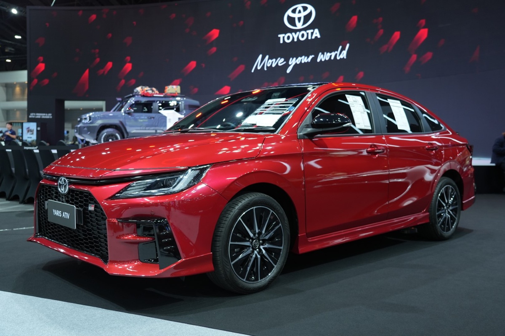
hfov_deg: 57.2
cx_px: 252
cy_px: 168
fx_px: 463
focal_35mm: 33
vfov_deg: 40.0
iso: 1000
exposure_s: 1/125
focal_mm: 33
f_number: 4
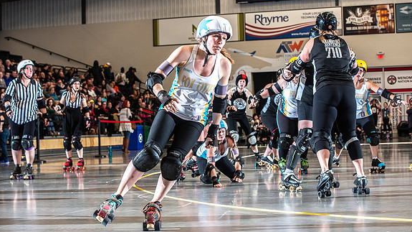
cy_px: 99
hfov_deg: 28.6
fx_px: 808
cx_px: 205
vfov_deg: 16.3
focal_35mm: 74
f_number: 5.6
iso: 500
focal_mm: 70
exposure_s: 1/160
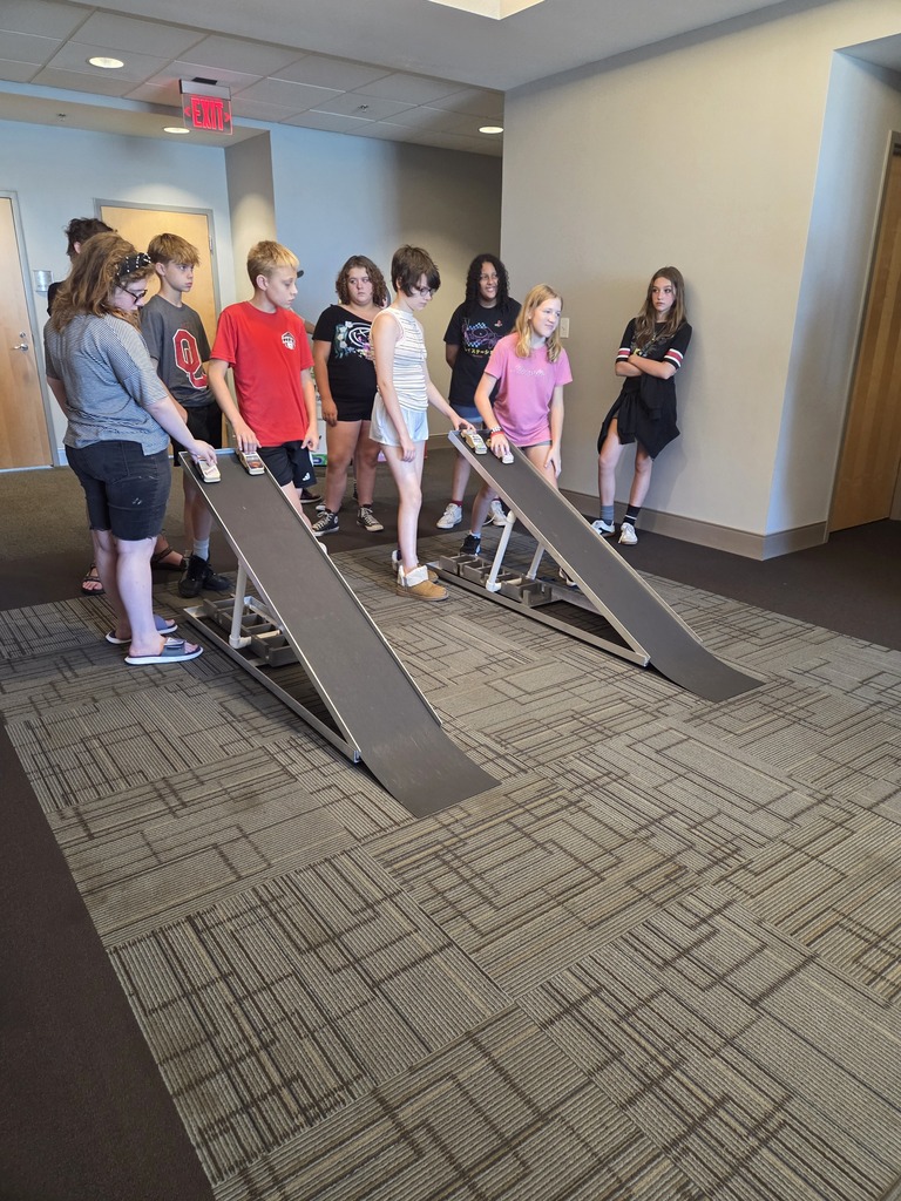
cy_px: 600
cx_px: 450
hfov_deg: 58.9
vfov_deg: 73.9
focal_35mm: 23
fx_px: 798
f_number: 1.8
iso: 800
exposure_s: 1/120
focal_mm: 5.4
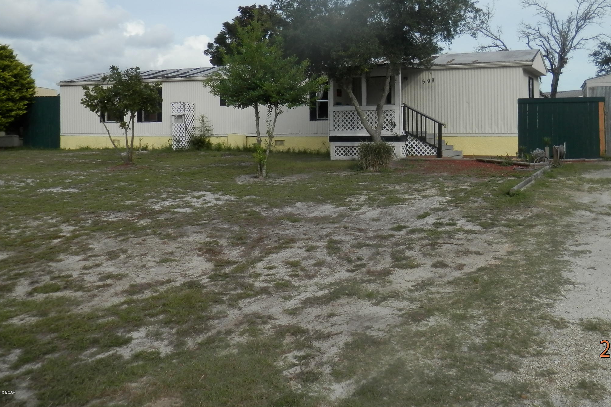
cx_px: 379
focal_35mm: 33
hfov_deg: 56.6
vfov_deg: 39.3
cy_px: 120
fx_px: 560
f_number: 8.7
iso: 80
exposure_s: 1/125
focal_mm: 4.5
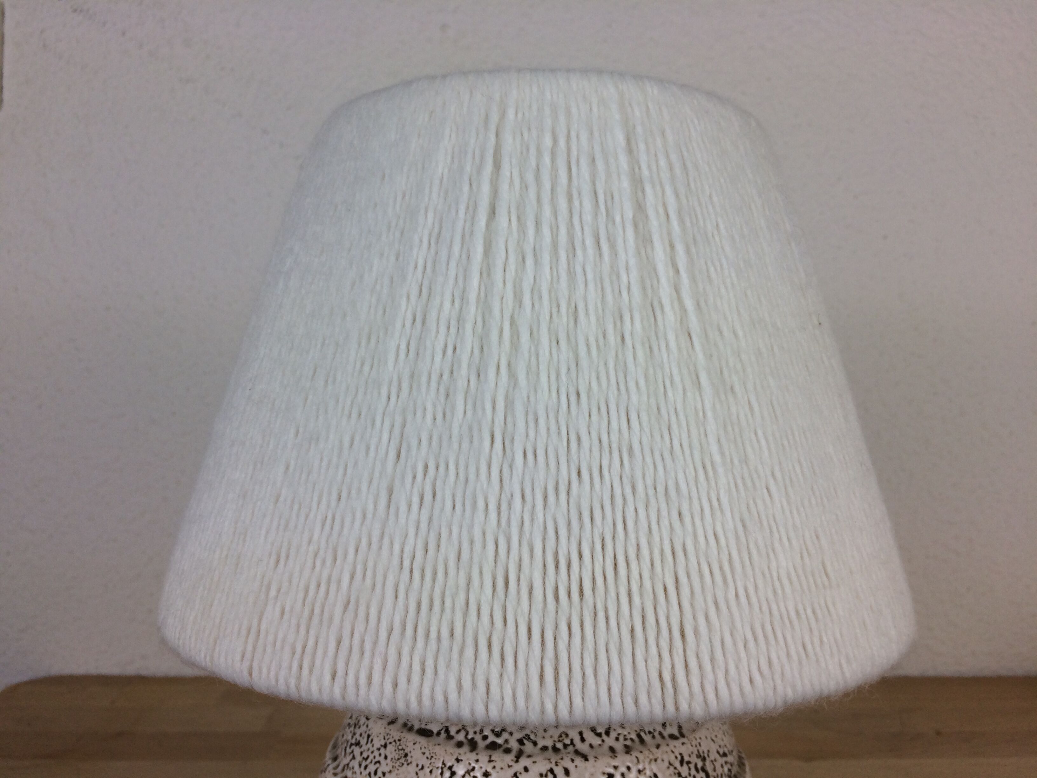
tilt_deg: +0.2
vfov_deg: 48.2
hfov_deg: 61.7
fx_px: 869
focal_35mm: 29
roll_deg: -0.1
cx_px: 518
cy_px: 389
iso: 32
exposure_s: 1/116
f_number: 2.2
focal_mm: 4.15
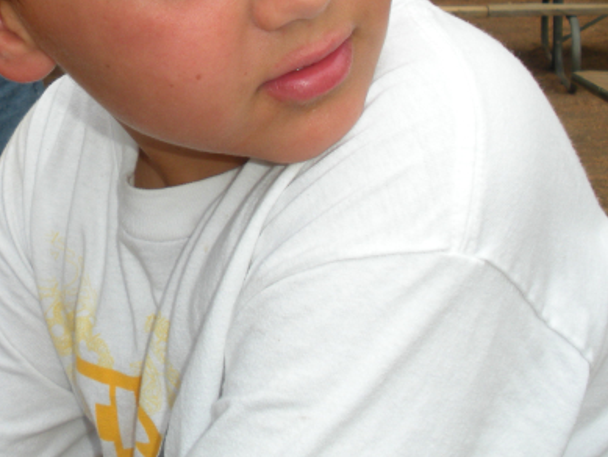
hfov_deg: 26.1
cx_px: 178
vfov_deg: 19.4
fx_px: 1300
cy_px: 3
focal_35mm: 74
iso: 64
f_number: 3.5
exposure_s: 1/258
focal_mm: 6.3
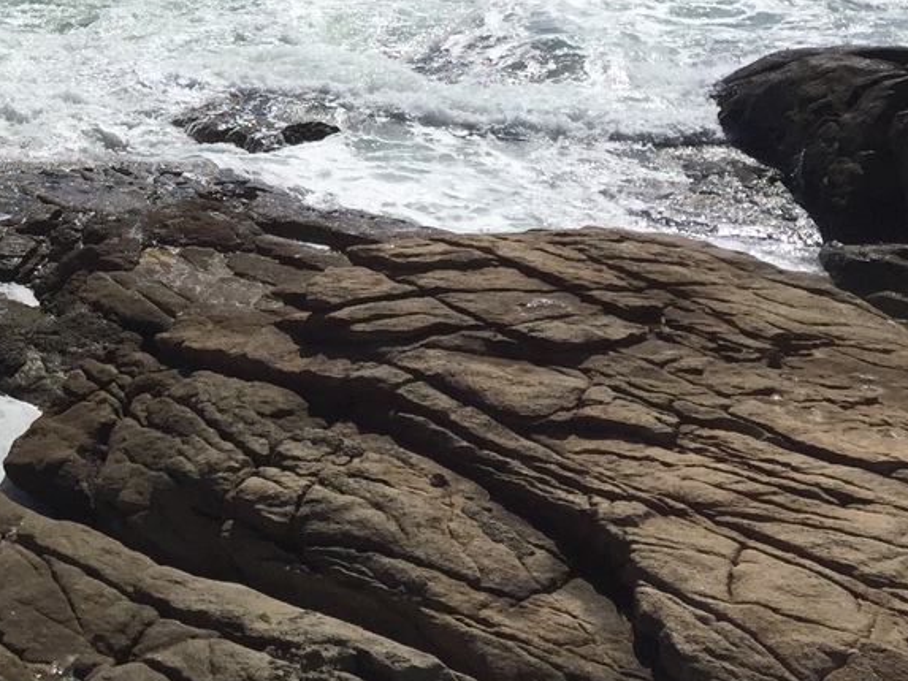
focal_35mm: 81
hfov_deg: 22.1
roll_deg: +1.4
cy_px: -206
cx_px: -208
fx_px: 2125
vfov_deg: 17.1
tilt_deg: -7.8
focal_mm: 4.15
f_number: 2.2
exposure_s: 1/5650
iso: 32
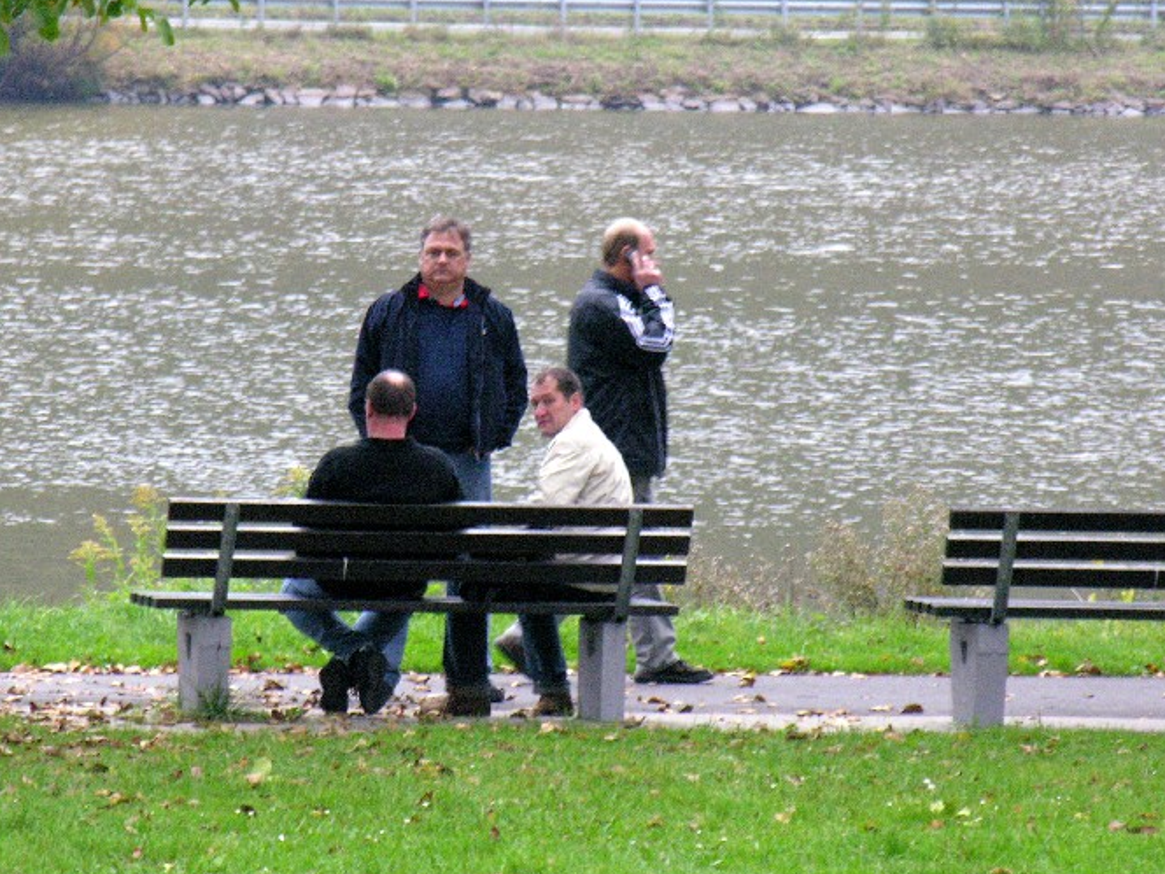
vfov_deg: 3.5
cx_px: 475
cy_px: 469
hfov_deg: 4.7
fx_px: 14171
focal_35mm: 421
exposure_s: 1/103
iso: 400
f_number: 5.2
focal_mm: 89
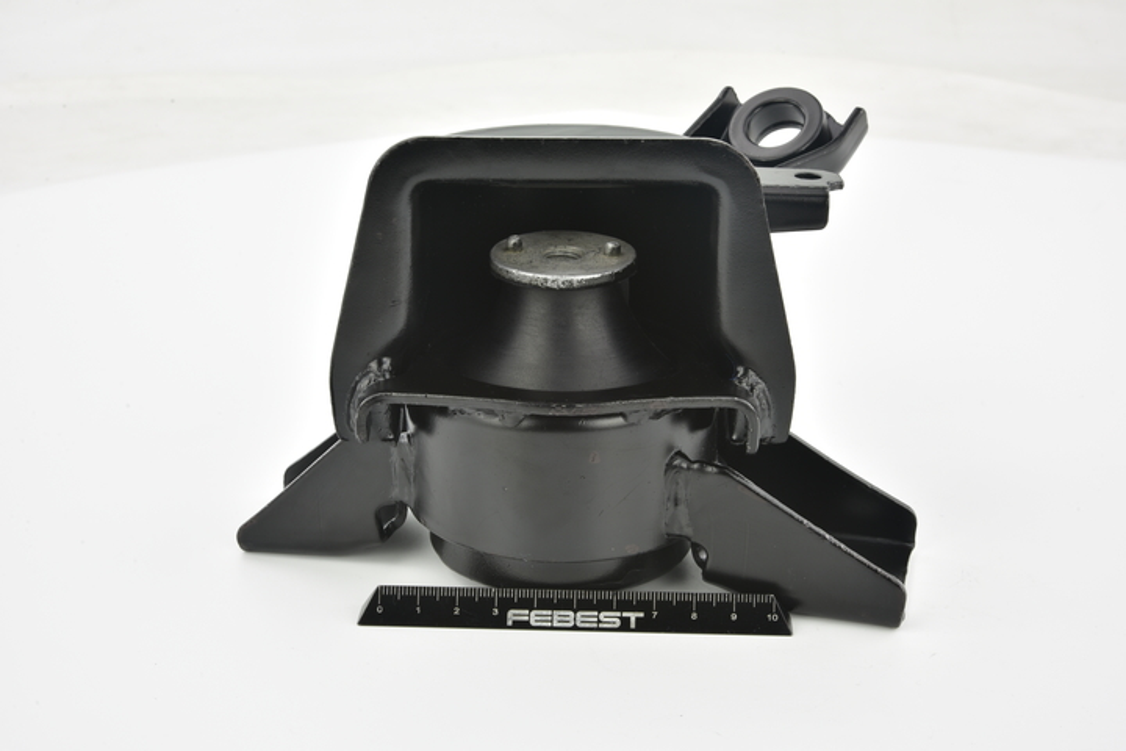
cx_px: 563
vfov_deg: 22.6
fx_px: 1877
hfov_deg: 33.4
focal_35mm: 60
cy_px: 376
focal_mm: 60
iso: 64
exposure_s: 1/5
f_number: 20
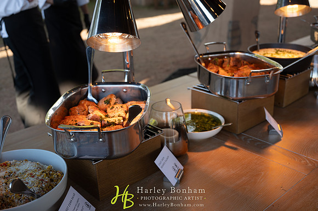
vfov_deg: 33.4
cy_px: 106
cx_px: 159
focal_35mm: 40
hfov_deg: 48.5
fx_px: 353
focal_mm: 40
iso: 100
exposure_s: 1/100
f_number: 4
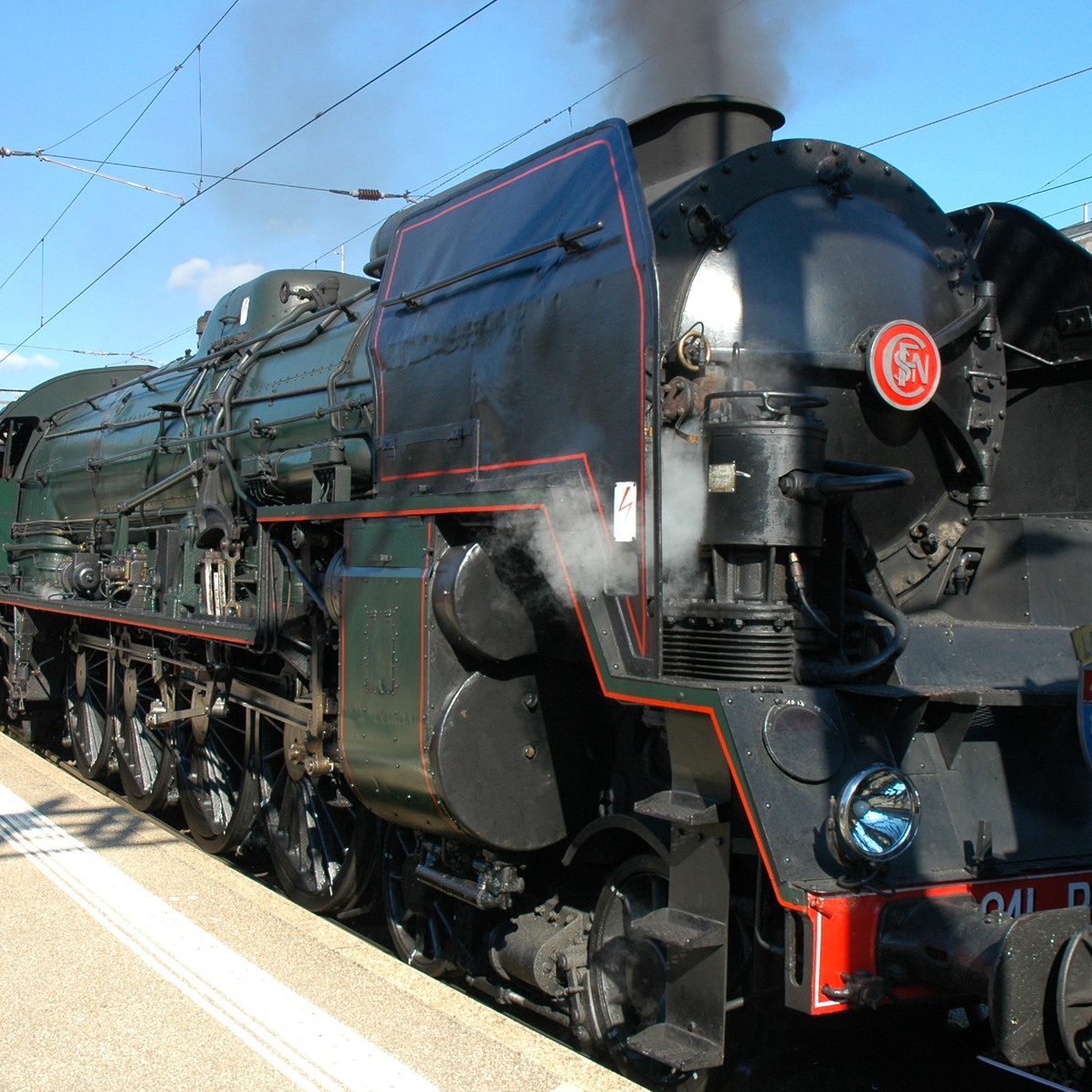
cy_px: 553
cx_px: 577
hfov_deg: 37.5
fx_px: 1606
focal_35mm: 45
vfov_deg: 37.6
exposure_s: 1/250
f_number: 8
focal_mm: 22
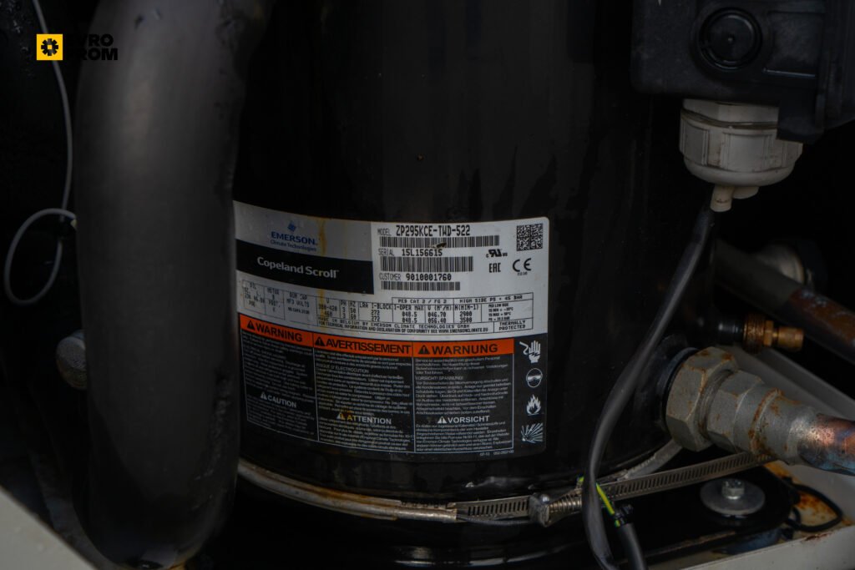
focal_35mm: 57
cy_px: 285
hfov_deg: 35.0
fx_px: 1354
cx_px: 428
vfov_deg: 23.8
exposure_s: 1/250
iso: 250
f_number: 8
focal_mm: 57
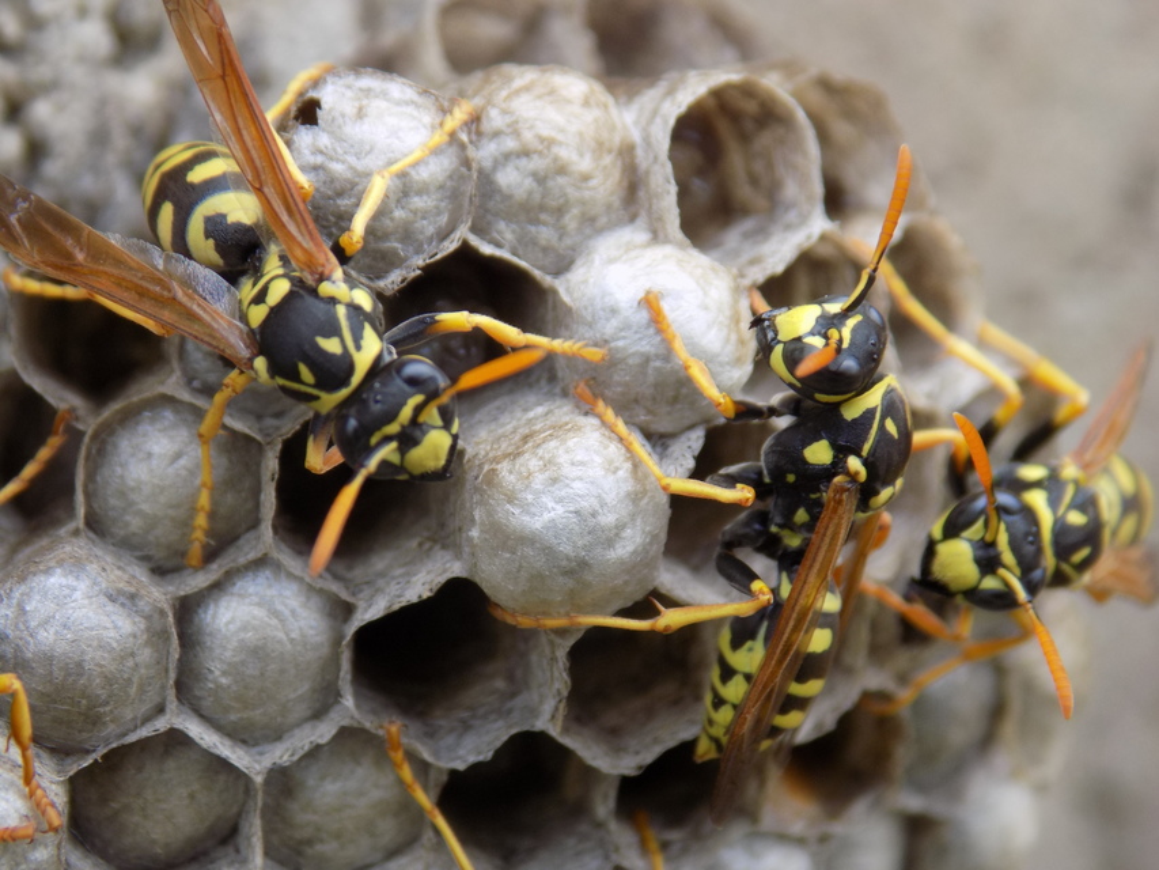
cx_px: 580
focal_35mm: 118
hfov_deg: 16.7
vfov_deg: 12.6
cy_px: 435
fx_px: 3951
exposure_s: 1/60
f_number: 4.8
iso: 80
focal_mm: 20.9
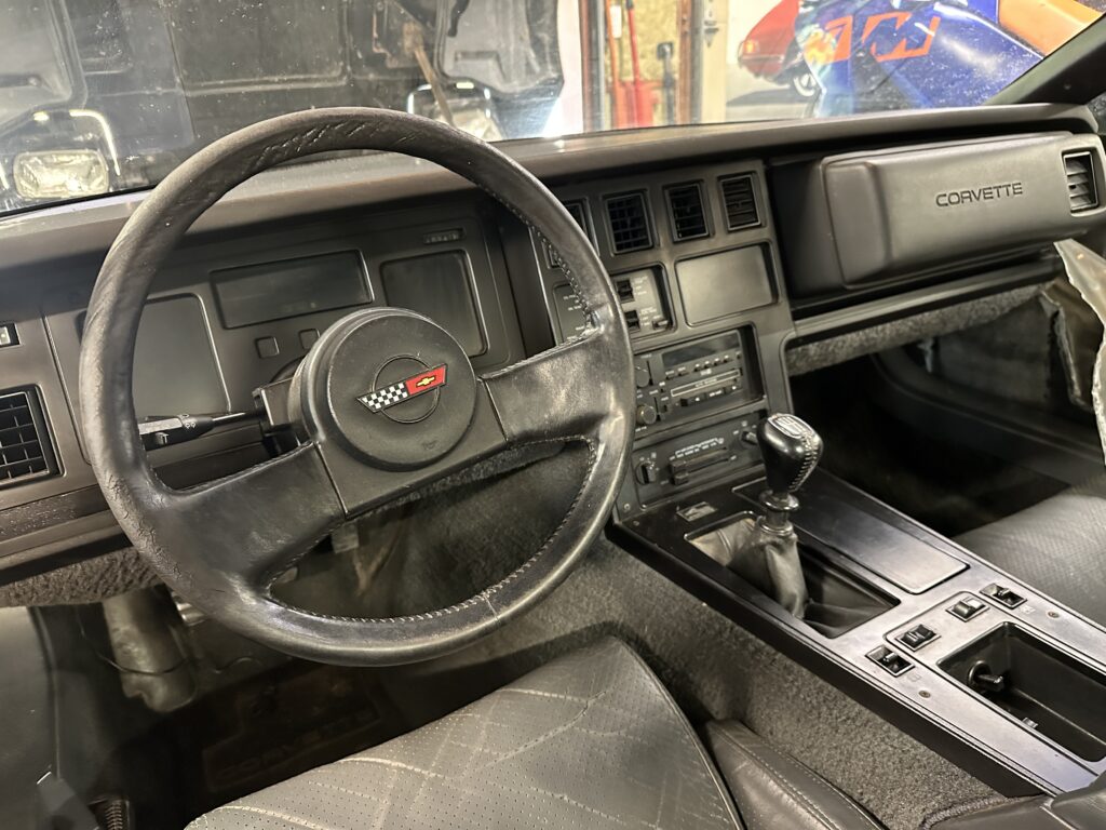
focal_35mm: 24
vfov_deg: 56.8
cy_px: 415
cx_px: 553
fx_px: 767
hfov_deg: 71.6
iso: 1000
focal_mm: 6.86
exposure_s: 1/30
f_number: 1.78
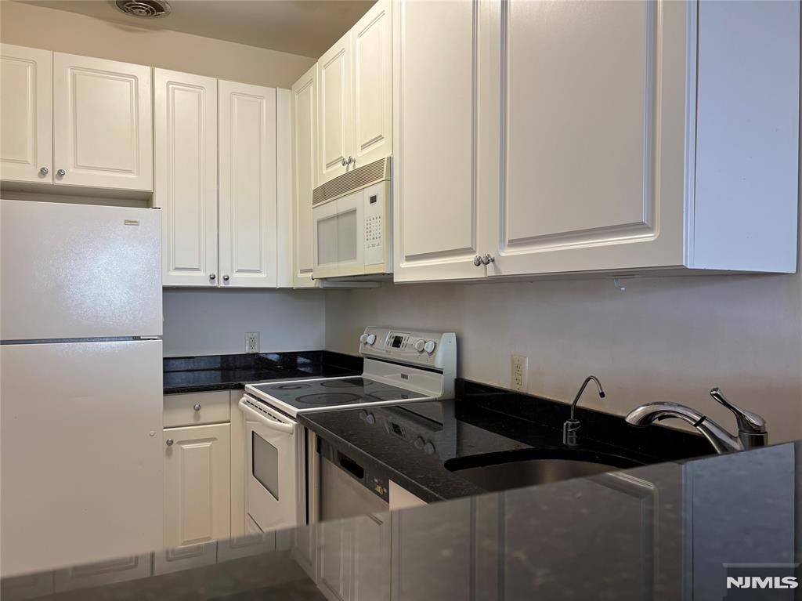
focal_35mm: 26
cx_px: 401
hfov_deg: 67.3
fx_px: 602
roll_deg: -0.4
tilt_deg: -1.1
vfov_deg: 53.0
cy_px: 300
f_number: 1.6
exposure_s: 1/60
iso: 125
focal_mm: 5.96
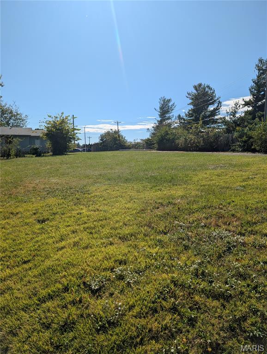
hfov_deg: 56.9
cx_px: 134
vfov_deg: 71.5
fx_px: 246
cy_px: 177
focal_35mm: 24
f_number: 1.68
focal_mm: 6.9
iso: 22
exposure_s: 1/1912
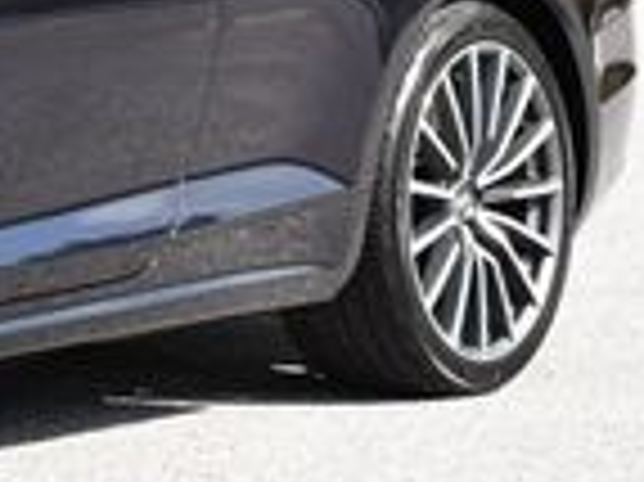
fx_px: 4796
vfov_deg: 5.7
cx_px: -630
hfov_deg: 7.4
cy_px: -212
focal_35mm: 258
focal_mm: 30
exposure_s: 1/250
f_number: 8
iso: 200
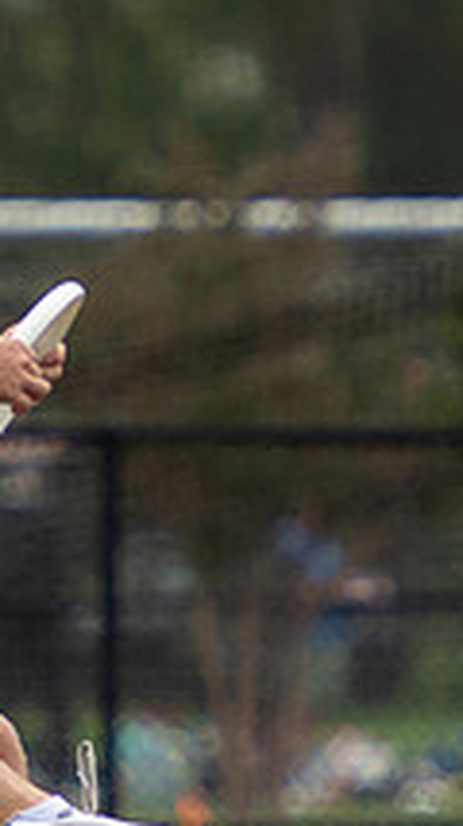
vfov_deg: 1.5
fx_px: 31110
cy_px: 249
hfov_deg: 0.9
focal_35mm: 1422
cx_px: -164
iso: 900
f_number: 5.6
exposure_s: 1/1600
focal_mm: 330
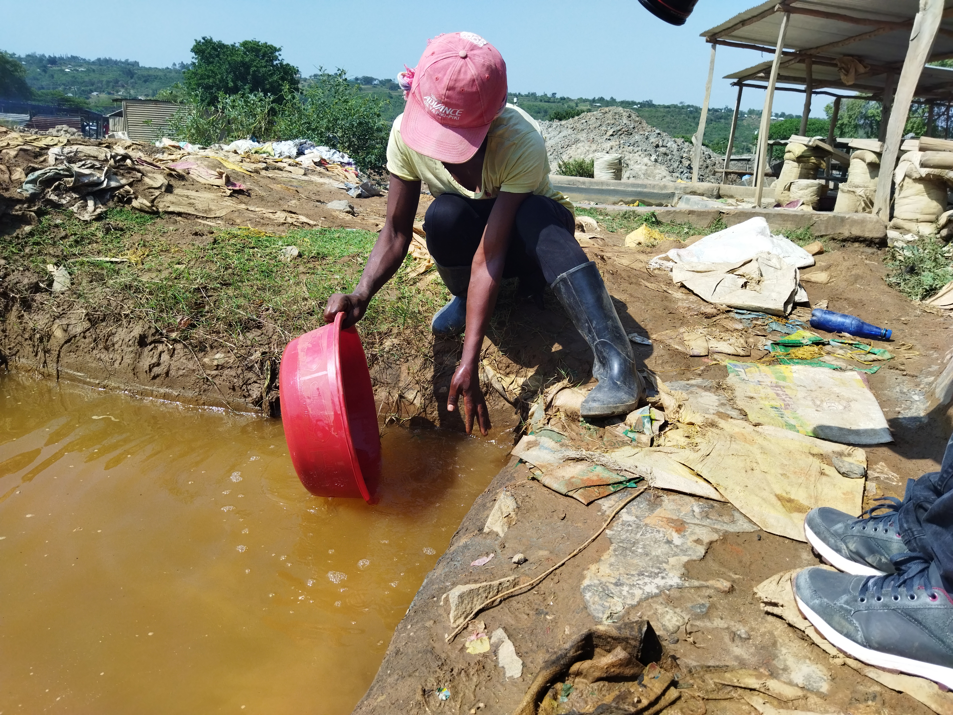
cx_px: 476
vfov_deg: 51.4
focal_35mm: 27
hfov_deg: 65.3
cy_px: 358
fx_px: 743
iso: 98
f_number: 1.79
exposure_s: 1/2353
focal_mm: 4.71
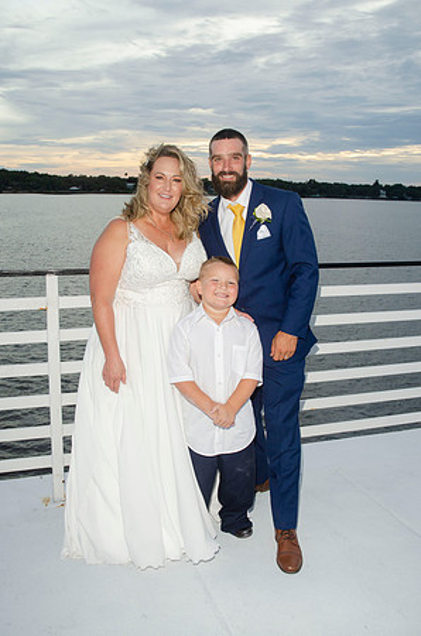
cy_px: 318
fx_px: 582
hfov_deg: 39.8
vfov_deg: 57.3
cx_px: 210
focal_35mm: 33
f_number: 5.6
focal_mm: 22
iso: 200
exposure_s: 1/100
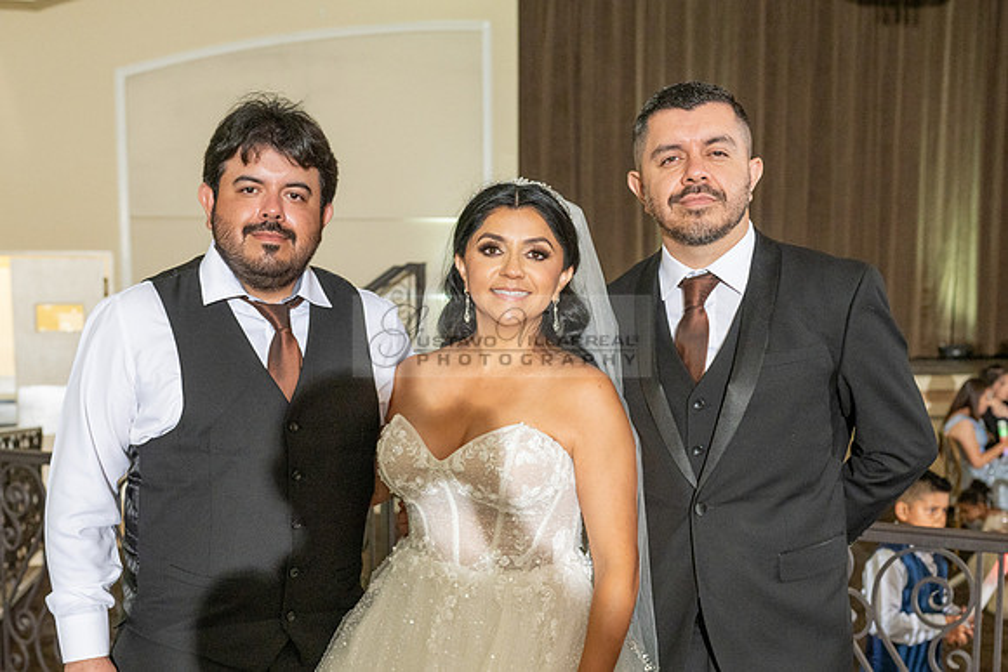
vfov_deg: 25.2
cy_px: 487
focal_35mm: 53
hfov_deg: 37.3
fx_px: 1493
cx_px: 525
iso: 800
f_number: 4
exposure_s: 1/160
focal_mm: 34
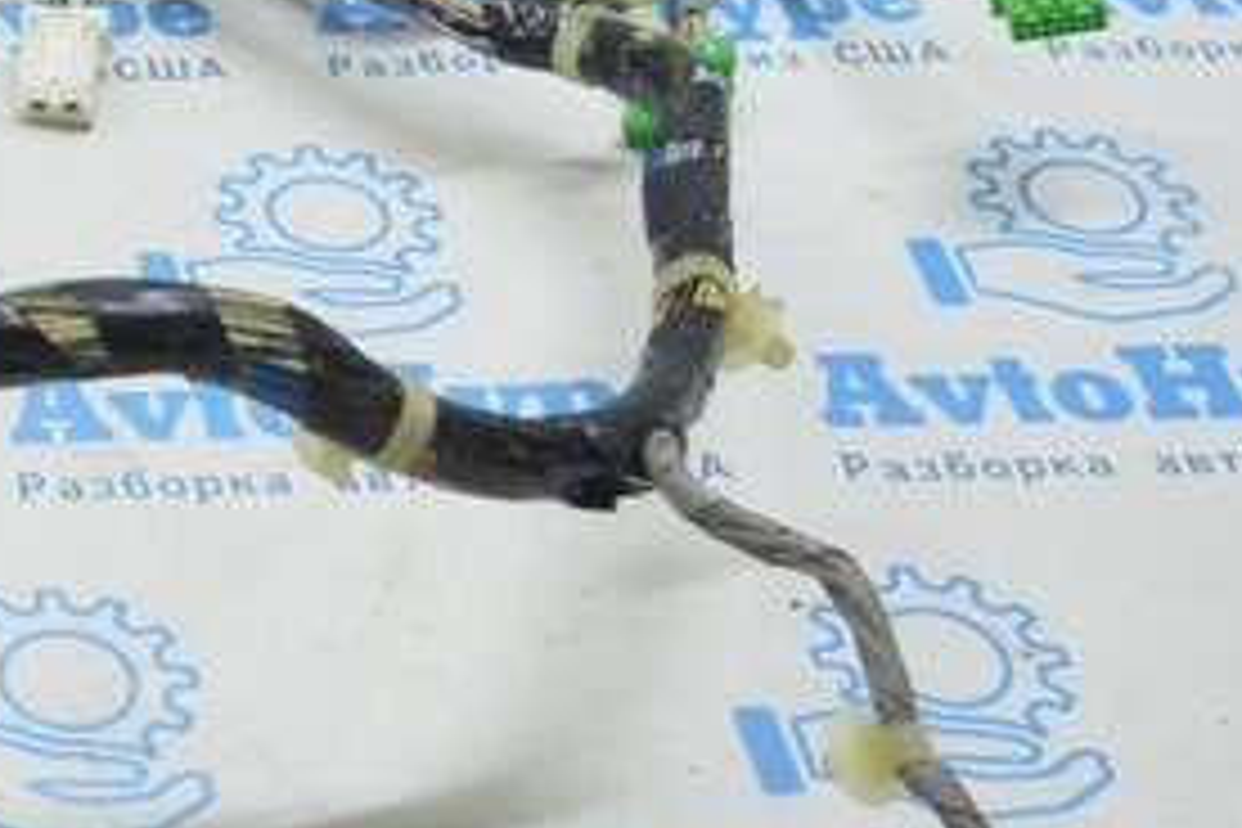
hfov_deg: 16.0
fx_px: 4031
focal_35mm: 117
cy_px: -47
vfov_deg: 11.6
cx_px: -644
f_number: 3.8
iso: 400
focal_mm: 21
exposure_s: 1/60
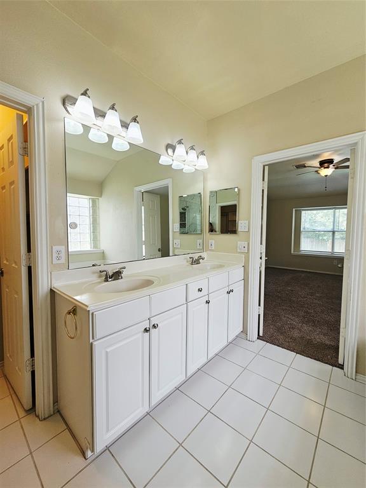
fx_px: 183
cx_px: 183
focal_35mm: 13
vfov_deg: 106.2
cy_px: 244
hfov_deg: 89.9
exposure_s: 1/120
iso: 64
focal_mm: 2.2
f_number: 2.2
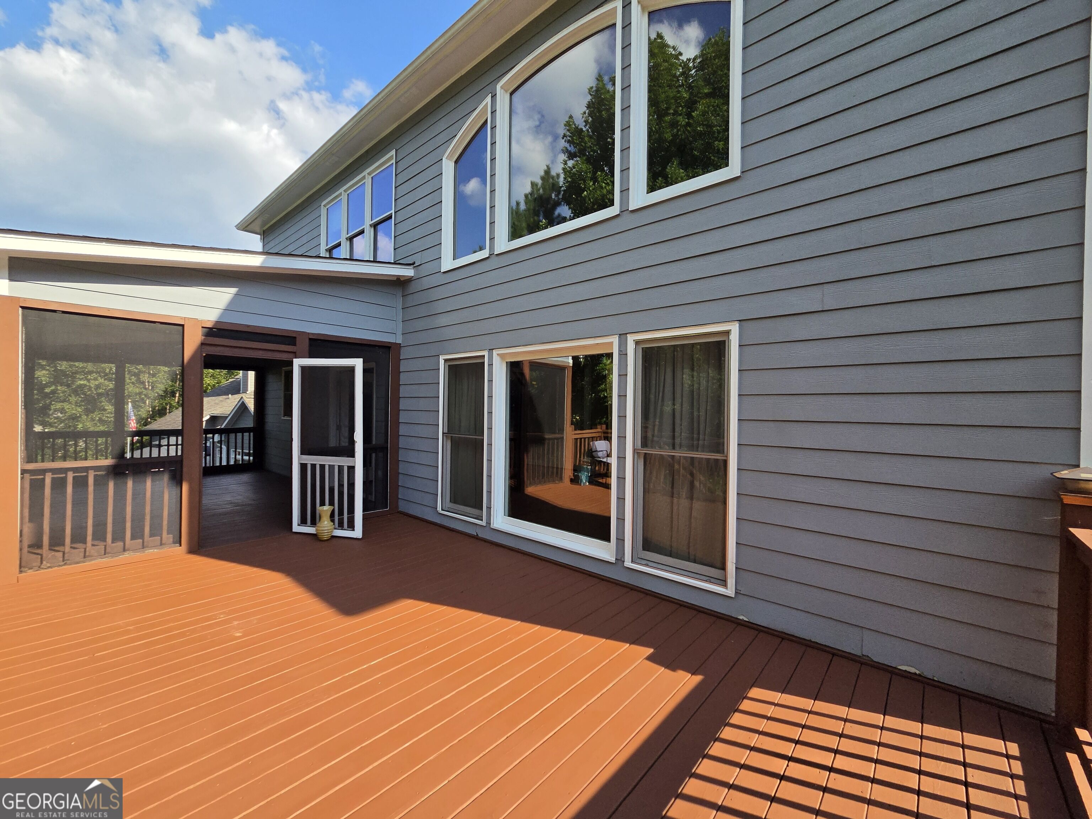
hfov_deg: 106.2
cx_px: 546
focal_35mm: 13
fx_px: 410
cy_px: 410
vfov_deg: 89.9
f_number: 2.2
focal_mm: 2.2
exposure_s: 1/2222
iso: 100
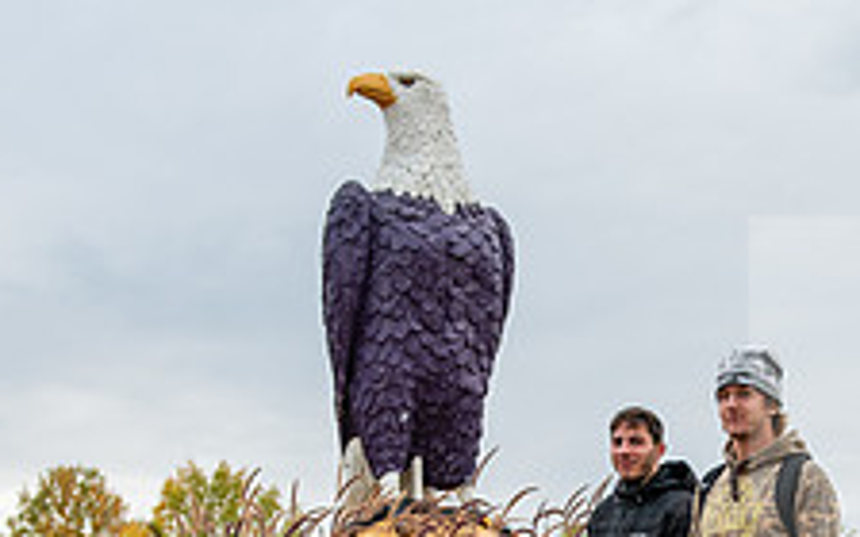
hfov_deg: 21.7
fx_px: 2227
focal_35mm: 95
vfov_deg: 13.3
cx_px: 633
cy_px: 681
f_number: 3.2
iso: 160
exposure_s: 1/320
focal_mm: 36
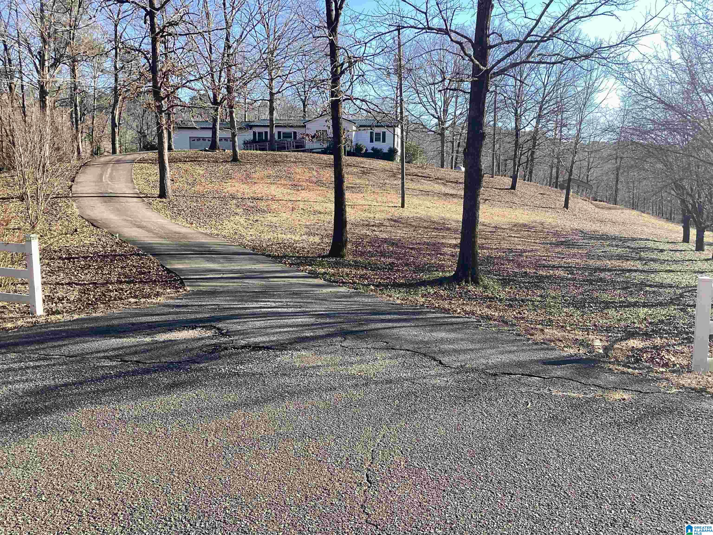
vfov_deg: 45.4
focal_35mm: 31
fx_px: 639
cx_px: 356
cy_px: 268
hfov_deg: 58.4
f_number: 2.4
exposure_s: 1/429
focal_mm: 3.3
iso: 25
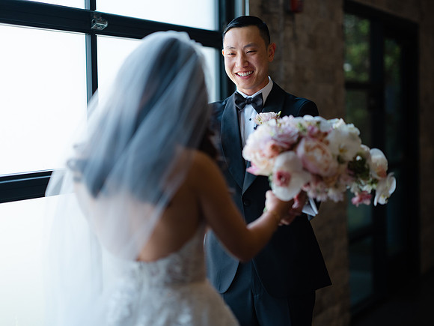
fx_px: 818
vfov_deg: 22.5
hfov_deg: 29.7
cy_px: 163
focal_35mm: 65
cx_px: 217
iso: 640
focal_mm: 80
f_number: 1.7
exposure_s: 1/1000
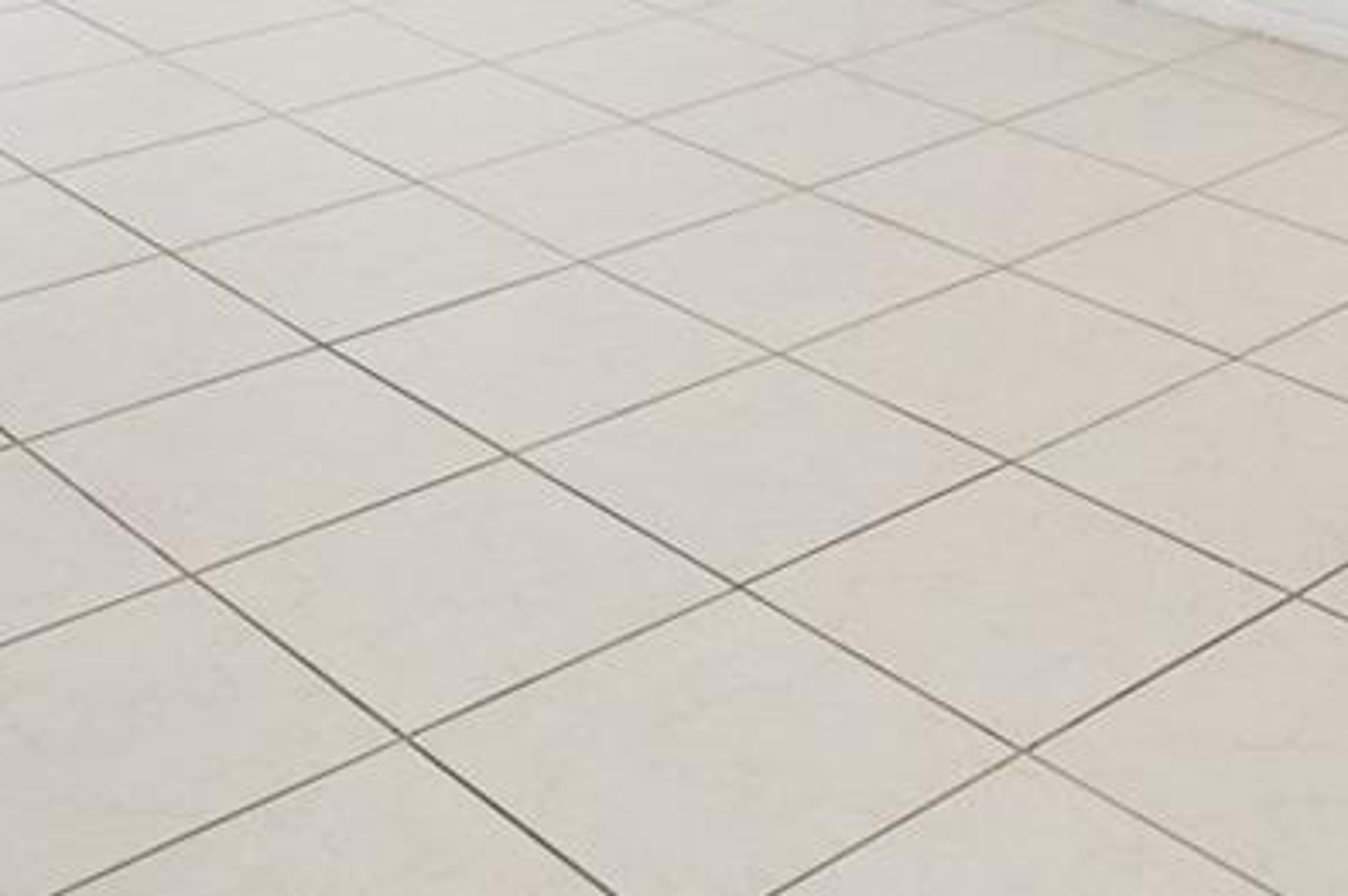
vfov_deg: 18.8
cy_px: -376
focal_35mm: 65
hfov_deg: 30.7
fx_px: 2432
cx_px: 924
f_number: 9
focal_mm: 16
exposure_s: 1/160
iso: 1000
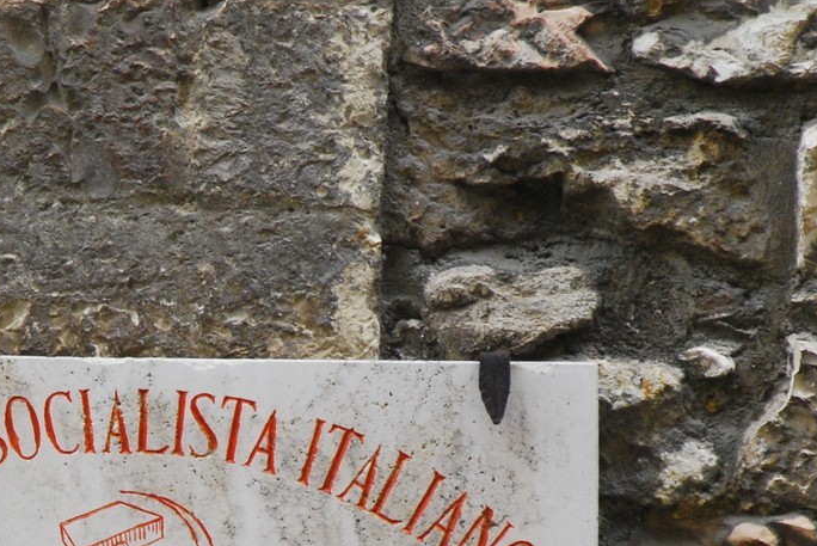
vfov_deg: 3.1
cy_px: 655
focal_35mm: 442
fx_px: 10046
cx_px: 121
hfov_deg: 4.7
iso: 720
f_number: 5.6
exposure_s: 1/125
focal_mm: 105
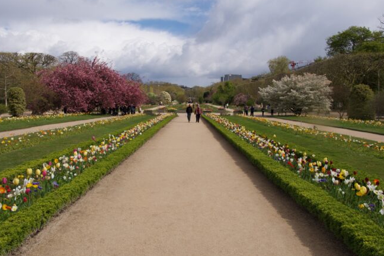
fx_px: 320
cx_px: 191
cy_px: 130
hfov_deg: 61.9
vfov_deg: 43.6
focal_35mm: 30
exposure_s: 1/500
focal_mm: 19.5
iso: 200
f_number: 8
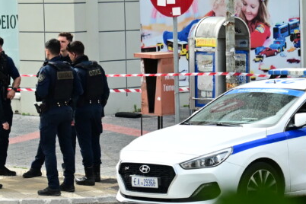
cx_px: 162
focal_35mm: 191
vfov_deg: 7.2
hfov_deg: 10.8
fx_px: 1623
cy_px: 83
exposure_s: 1/3200
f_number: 4
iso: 640
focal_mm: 43
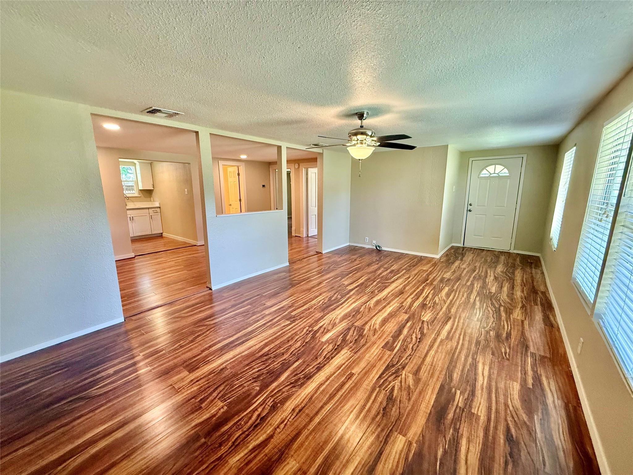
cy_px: 238
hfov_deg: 102.1
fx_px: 256
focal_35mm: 14
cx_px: 316
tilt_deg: -10.9
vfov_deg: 85.7
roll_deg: +0.7
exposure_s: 1/120
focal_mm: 2.22
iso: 400
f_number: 2.2
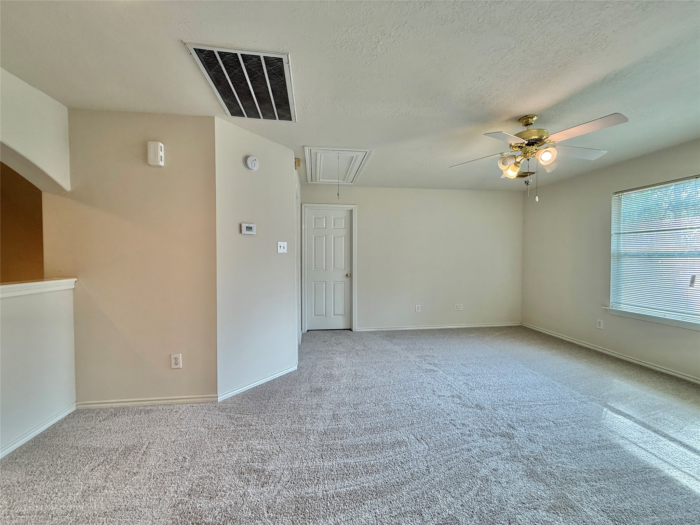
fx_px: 283
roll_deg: -0.4
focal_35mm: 14
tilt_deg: -0.6
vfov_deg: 85.7
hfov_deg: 102.1
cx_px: 350
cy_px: 262
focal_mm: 2.22
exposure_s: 1/120
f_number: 2.2
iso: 100
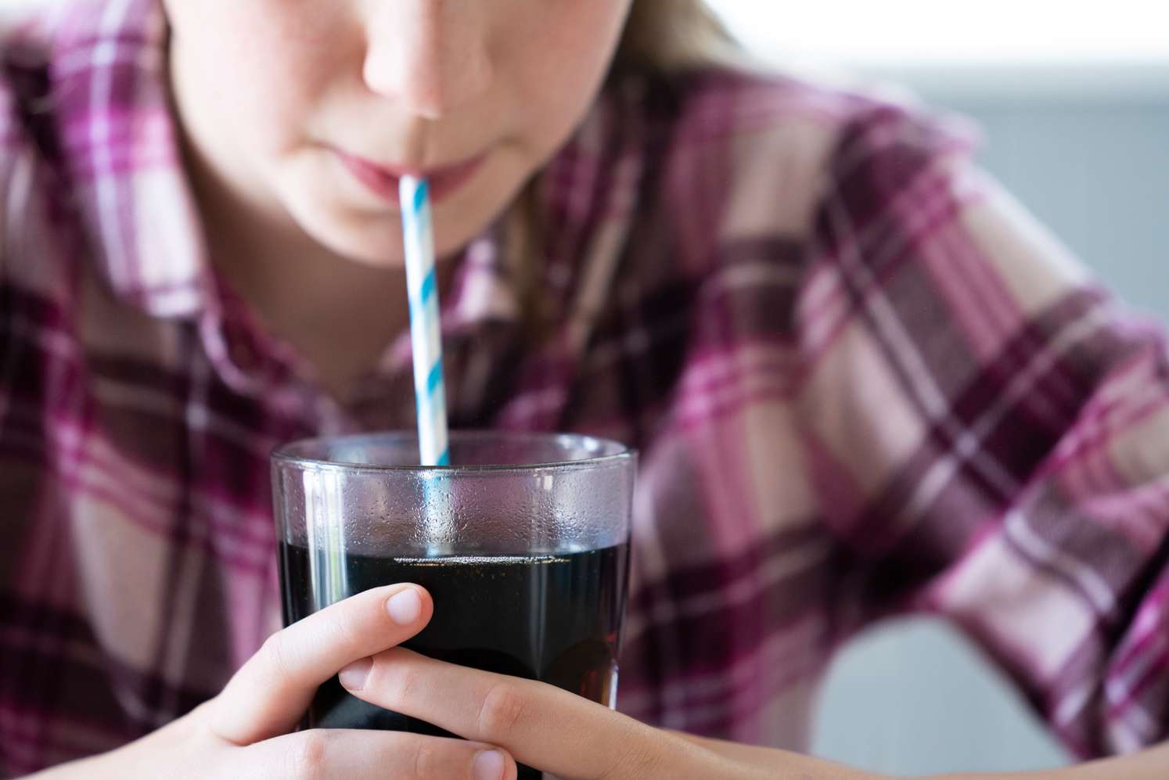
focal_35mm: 200
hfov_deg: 10.3
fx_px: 6496
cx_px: 584
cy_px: 390
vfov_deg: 6.9
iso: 1600
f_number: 4
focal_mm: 200
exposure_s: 1/125
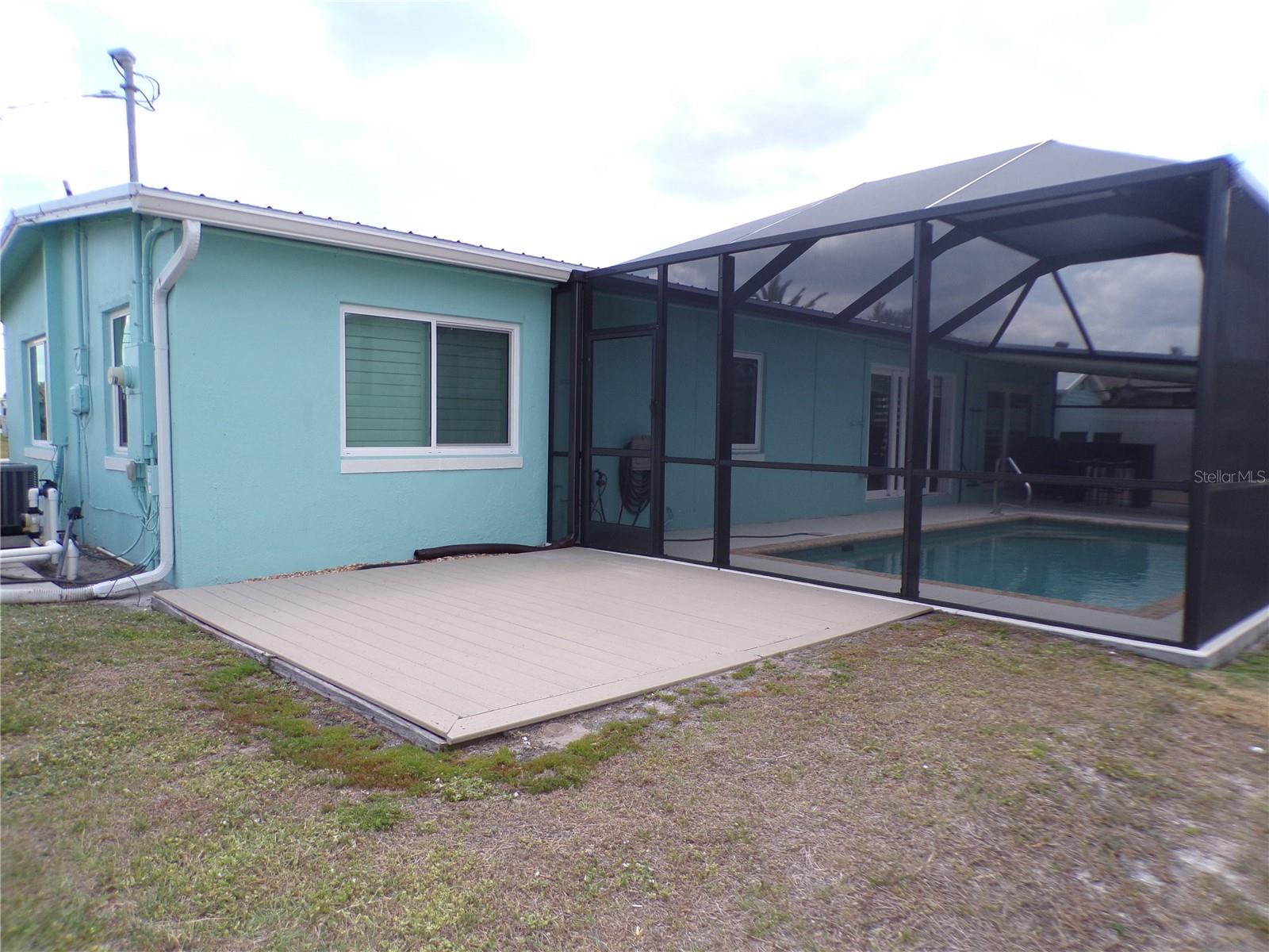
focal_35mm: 24
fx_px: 880
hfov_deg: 71.6
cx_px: 634
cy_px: 476
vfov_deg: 56.8
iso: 80
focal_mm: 4.3
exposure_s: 1/850
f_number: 3
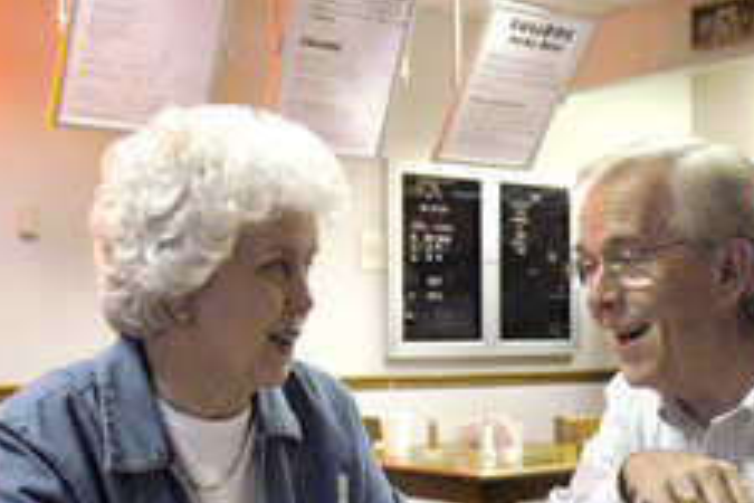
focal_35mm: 66
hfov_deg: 29.9
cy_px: 417
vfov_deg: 20.3
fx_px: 1382
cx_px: 580
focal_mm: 22
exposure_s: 1/100
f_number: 3.8
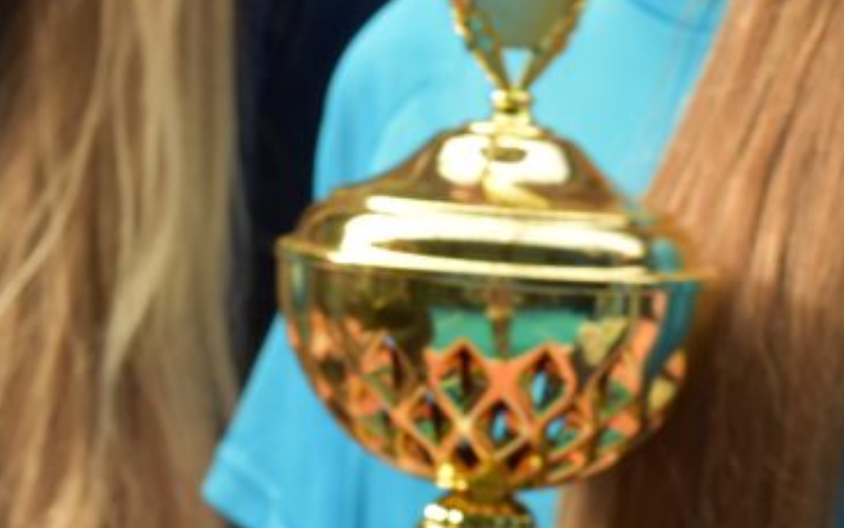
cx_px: 353
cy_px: 18
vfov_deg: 6.1
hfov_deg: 9.8
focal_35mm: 214
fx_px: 4924
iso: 400
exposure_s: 1/160
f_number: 6.3
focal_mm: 50
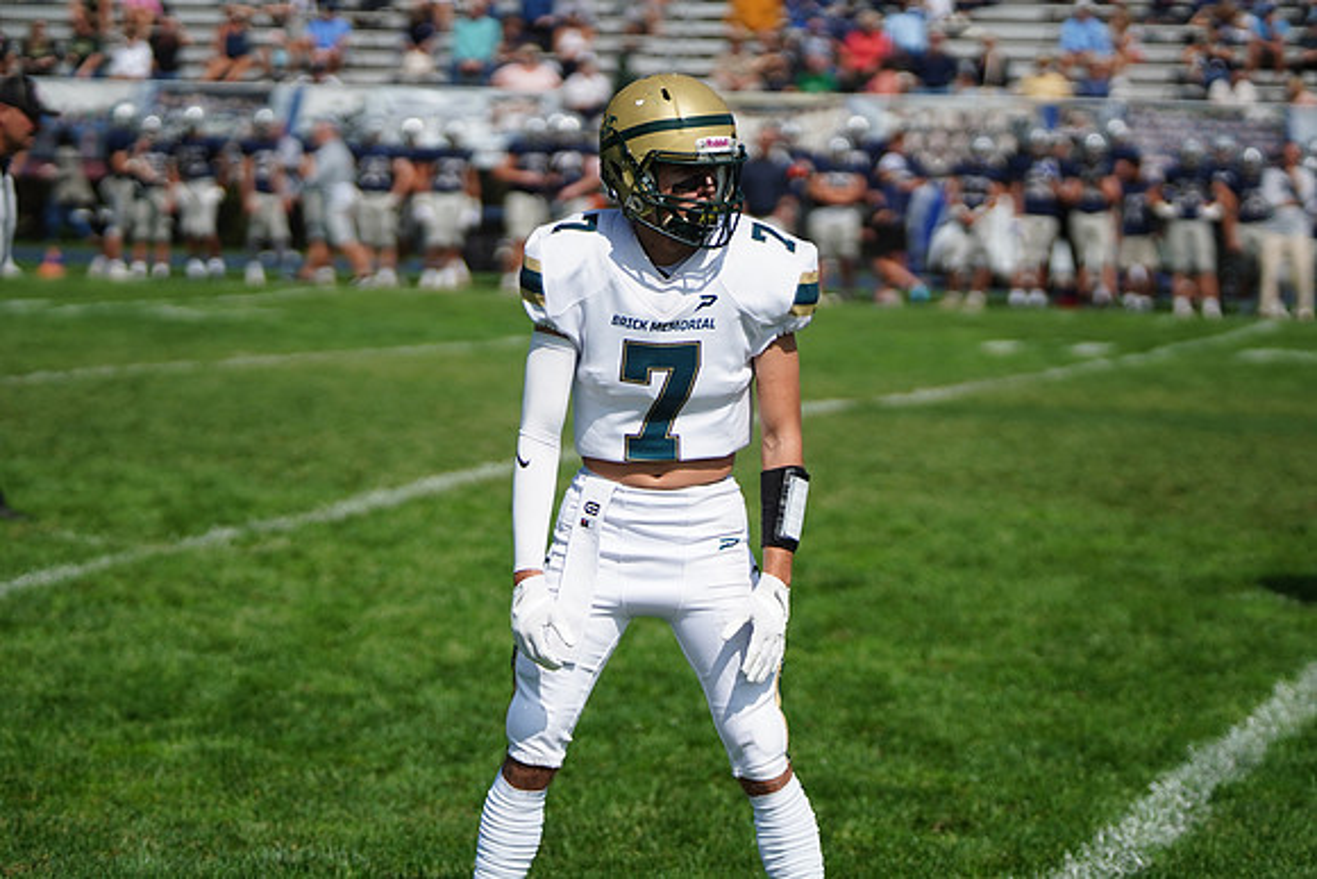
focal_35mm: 148
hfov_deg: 13.9
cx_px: 658
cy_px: 440
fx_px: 5415
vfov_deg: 9.3
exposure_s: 1/8000
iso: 400
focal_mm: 148
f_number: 2.8
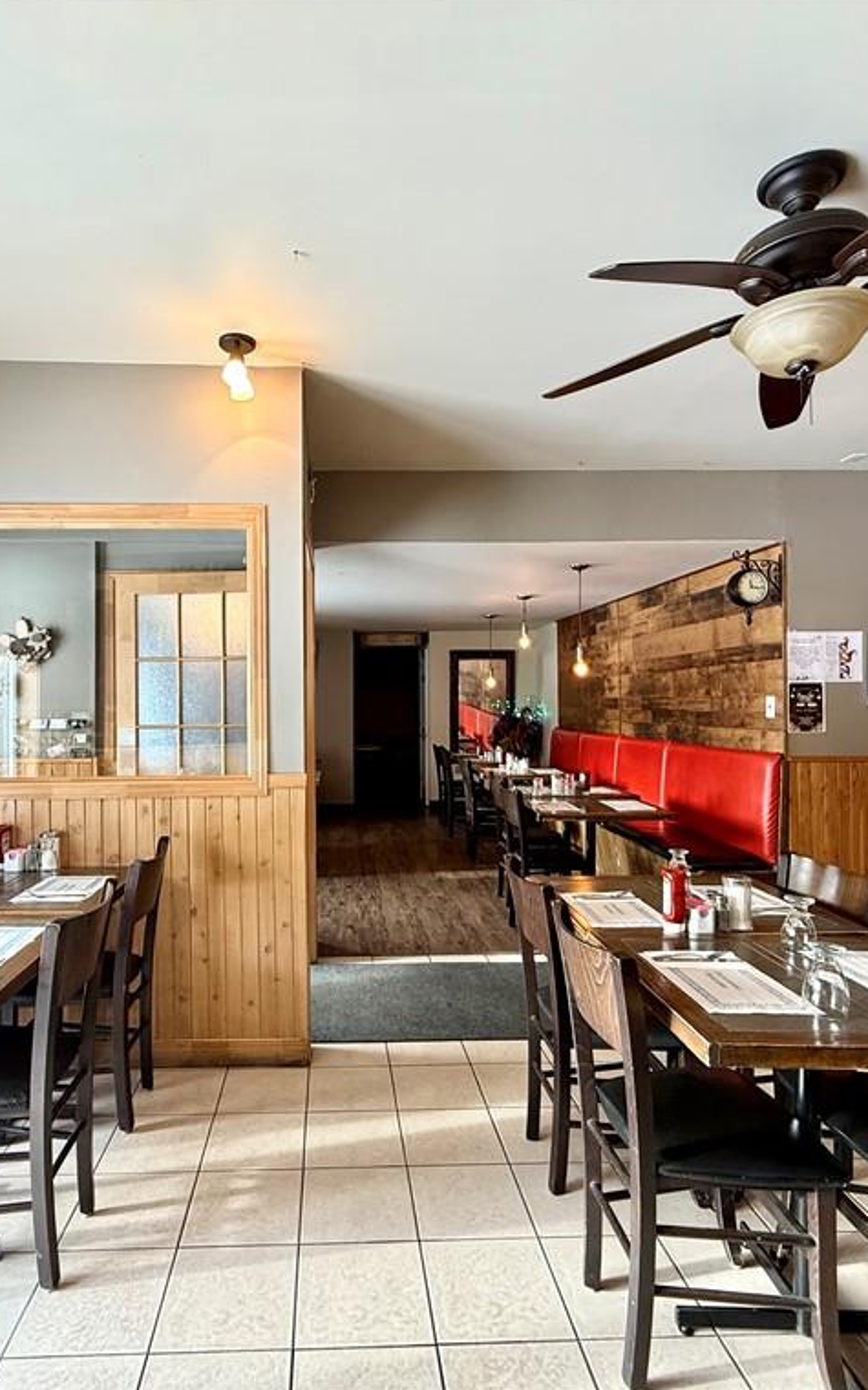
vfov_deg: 85.1
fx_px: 757
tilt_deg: +0.3
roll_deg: -0.1
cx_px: 358
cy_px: 693
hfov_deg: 59.3
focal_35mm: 20
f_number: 2.2
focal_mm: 2.22
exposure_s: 1/60
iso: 200
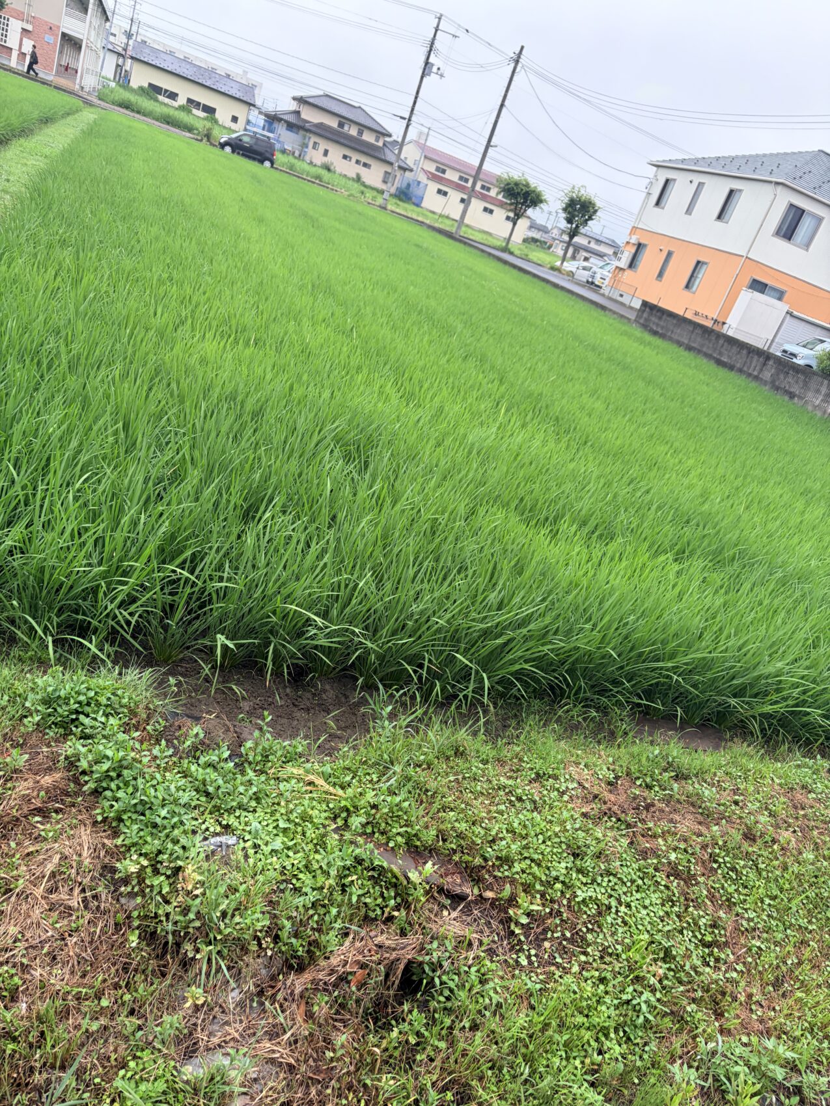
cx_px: 415
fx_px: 831
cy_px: 553
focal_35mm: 26
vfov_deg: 67.3
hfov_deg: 53.1
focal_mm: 5.96
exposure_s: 1/122
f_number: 1.6
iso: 64
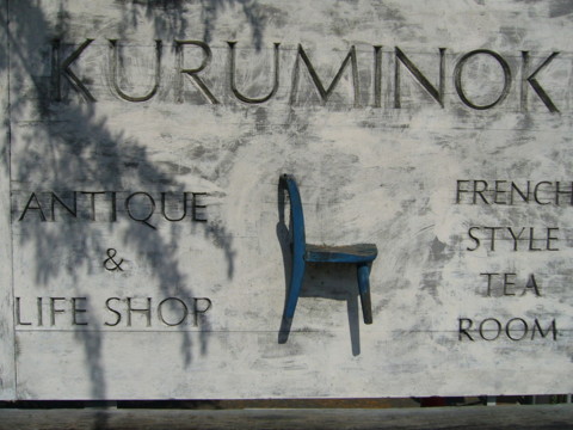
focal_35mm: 35
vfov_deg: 40.7
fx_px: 579
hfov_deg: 52.6
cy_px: 215
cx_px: 286
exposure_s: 1/1000
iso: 80
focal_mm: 5.8
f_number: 5.6
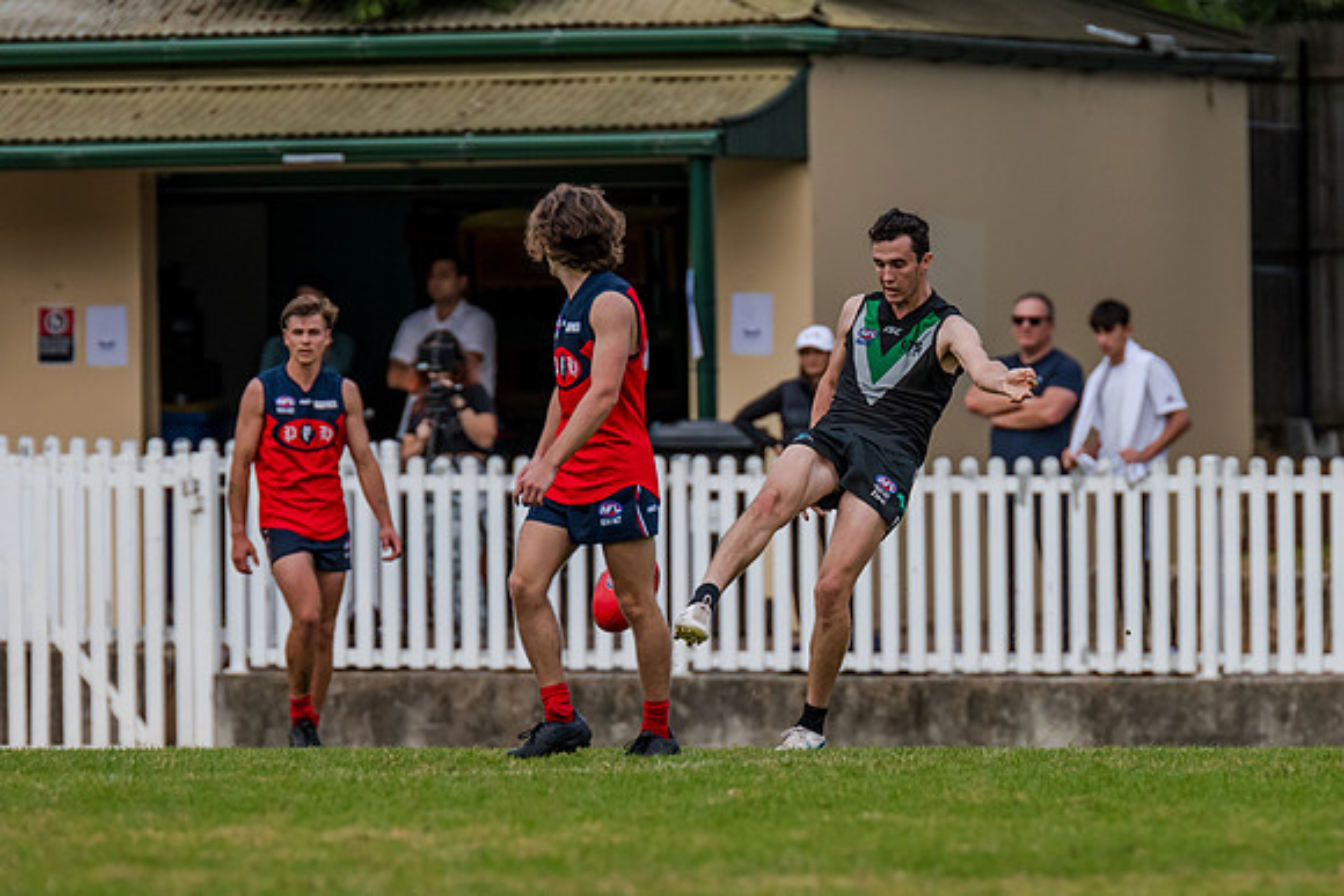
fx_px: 24035
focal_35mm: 644
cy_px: 405
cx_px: 824
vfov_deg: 2.1
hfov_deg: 3.2
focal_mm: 420
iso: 800
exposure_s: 1/1600
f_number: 6.3
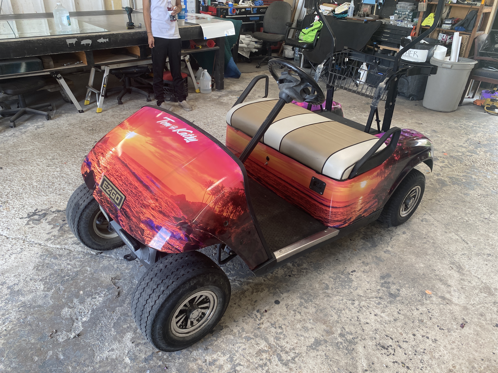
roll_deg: -2.8
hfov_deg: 67.3
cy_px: 186
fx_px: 374
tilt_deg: -30.3
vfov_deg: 53.1
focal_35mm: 26
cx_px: 249
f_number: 1.8
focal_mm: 4.25
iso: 80
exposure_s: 1/120
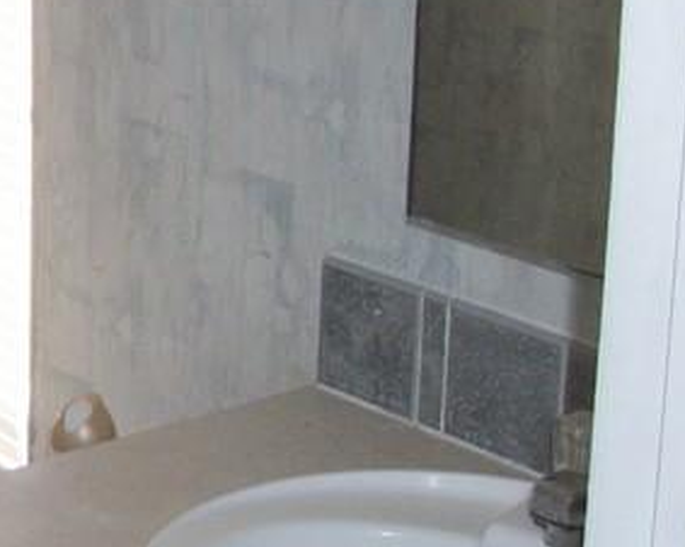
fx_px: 2289
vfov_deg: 13.6
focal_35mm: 113
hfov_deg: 15.4
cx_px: -411
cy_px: 162
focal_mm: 5.7
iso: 160
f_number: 2.9
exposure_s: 1/50
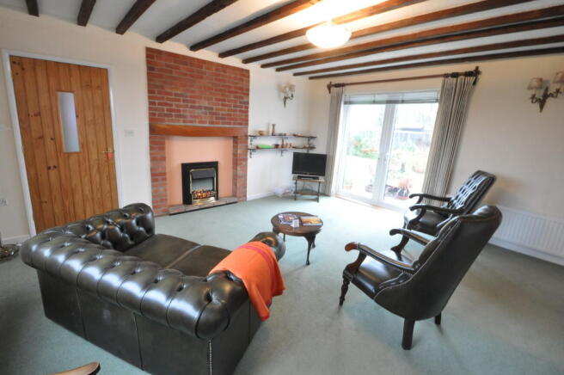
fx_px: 235
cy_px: 188
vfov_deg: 77.2
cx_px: 282
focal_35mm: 15
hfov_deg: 100.4
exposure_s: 1.3
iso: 2000
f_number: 22
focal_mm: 10
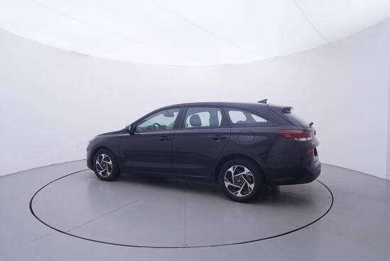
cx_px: 195
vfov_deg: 56.2
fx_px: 244
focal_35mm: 22
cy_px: 130
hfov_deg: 77.3
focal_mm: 15
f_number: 5
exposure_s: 1/80
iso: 200
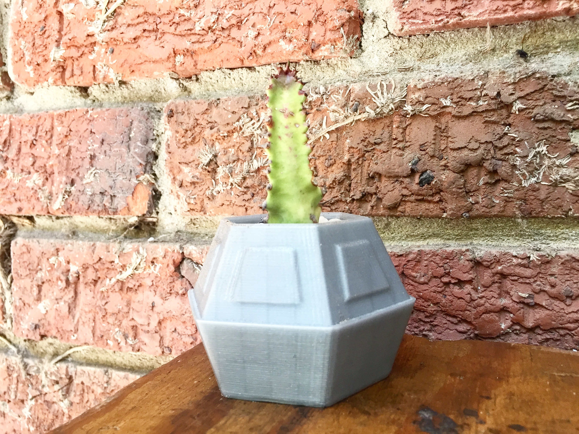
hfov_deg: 61.7
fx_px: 485
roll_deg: -0.1
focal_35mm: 29
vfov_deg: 48.2
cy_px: 217
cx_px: 290
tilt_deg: -3.8
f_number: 2.2
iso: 50
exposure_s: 1/33
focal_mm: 4.15
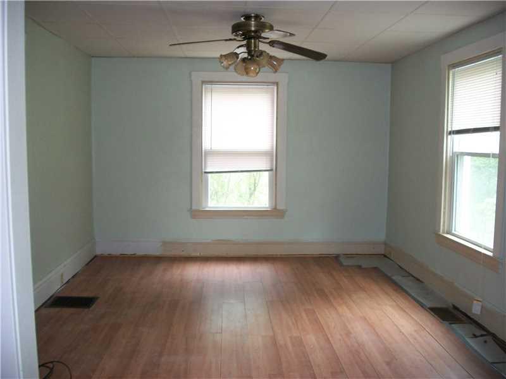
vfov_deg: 44.2
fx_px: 468
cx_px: 253
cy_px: 190
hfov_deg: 56.8
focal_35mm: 32
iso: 160
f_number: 2.9
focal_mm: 5.7
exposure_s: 1/30
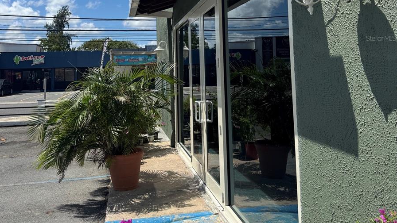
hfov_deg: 56.6
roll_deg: +1.7
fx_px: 368
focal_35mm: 35
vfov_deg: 32.6
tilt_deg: +6.8
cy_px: 38
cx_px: 198
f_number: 1.78
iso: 80
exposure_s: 1/5348
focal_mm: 6.76
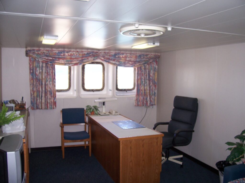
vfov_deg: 41.8
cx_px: 122
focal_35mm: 34
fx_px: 241
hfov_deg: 54.0
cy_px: 92
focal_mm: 5.6
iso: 80
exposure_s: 1/60
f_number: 2.7
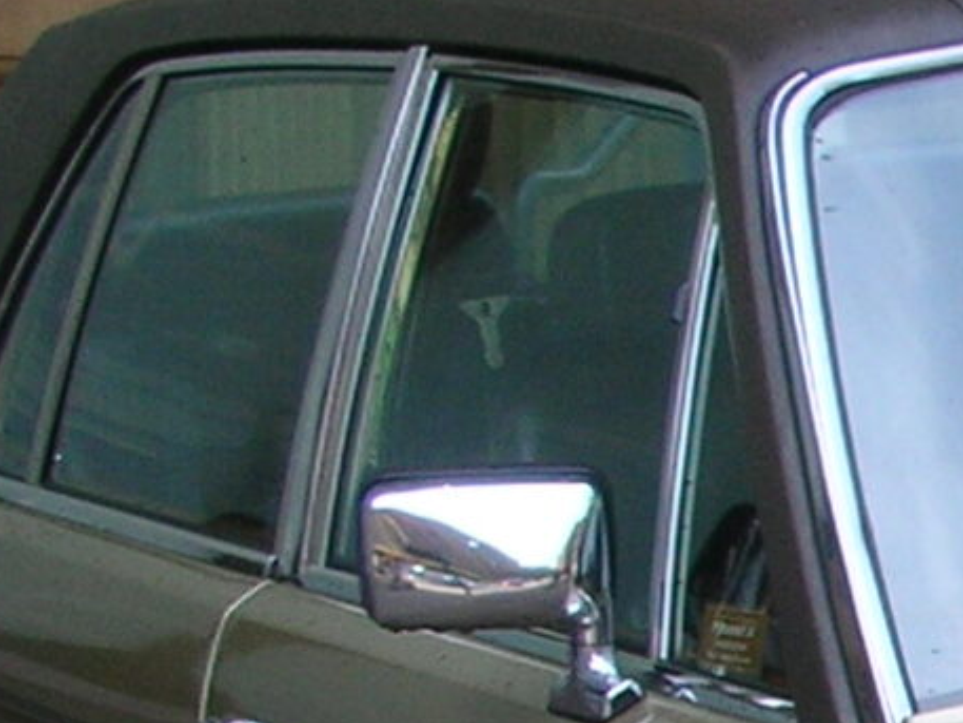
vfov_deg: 7.4
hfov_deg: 9.4
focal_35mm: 196
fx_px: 5454
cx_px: 1926
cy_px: 1309
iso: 50
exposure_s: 1/217
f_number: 3
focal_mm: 5.8
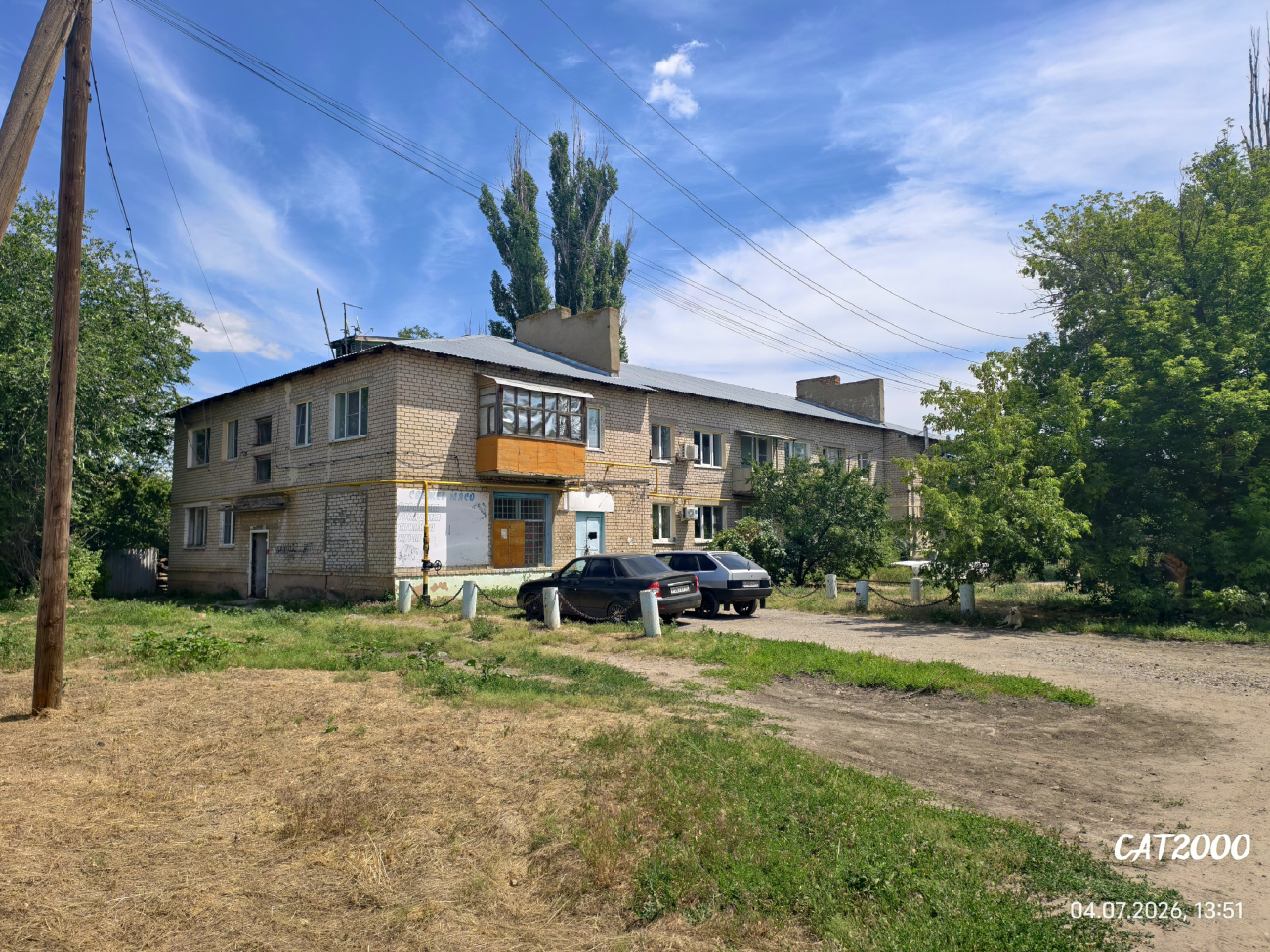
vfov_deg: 58.9
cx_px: 635
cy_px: 476
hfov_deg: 73.9
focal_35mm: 23
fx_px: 844
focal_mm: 6.54
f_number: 1.57
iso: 72
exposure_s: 1/3968
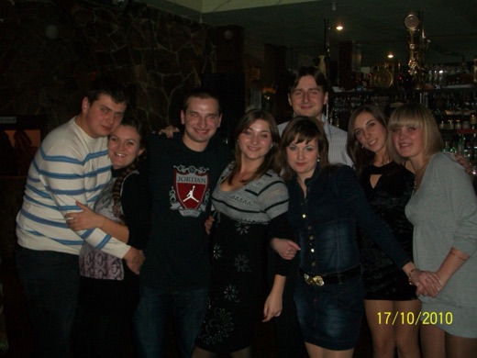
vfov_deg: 34.3
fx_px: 579
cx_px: 238
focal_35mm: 42
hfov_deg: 44.8
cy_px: 179
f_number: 3.2
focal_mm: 7.1
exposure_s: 1/60
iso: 160
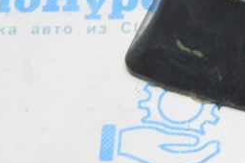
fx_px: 892
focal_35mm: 131
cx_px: 301
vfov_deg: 10.3
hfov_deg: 15.1
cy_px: -14
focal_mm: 35
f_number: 20
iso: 6400
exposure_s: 1/15
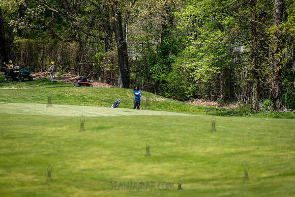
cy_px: 98
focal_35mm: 200
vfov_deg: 6.9
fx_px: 1639
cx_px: 148
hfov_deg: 10.3
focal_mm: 200
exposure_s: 1/1000
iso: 100
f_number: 3.5
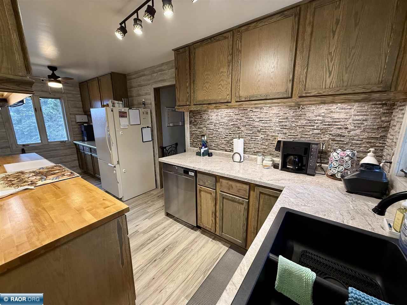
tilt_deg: -11.9
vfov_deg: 85.7
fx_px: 165
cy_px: 152
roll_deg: +0.5
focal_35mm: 14
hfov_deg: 102.1
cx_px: 204
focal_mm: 2.22
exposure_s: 1/60
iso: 200
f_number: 2.2
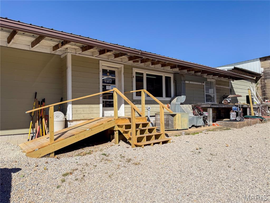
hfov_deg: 71.6
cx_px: 135
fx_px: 187
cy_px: 102
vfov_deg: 56.8
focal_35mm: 24
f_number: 1.8
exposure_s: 1/7400
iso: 80
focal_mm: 6.76
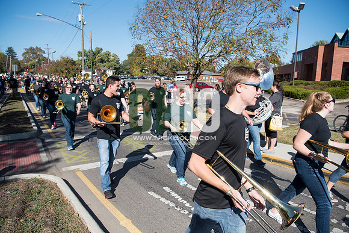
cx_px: 174
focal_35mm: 24
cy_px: 116
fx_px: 233
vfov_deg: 53.2
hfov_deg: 73.7
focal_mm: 24
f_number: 4.5
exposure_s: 1/1600
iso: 250
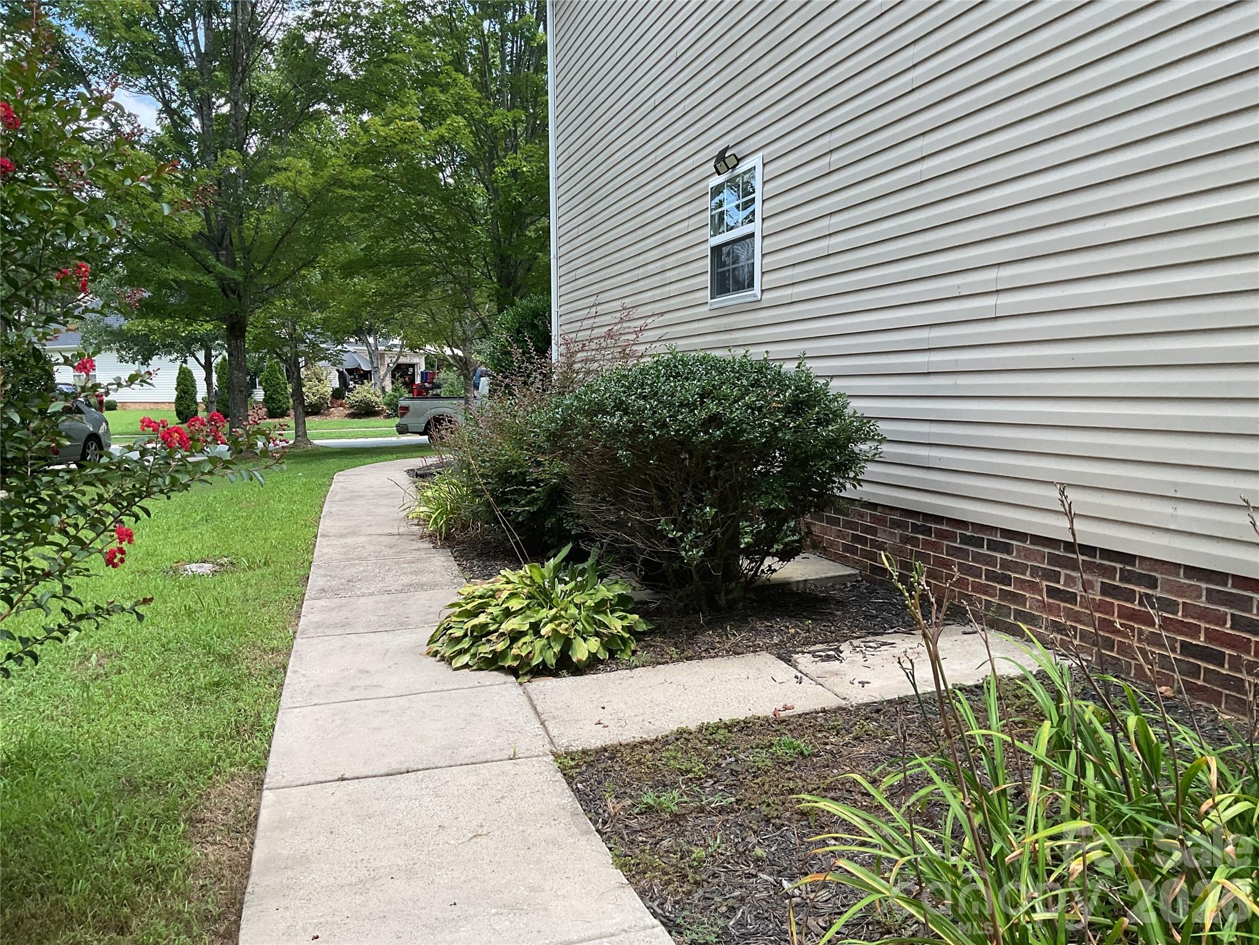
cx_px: 630
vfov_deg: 48.2
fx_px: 1055
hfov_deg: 61.7
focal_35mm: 29
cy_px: 472
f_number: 1.8
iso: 16
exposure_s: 1/406
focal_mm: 3
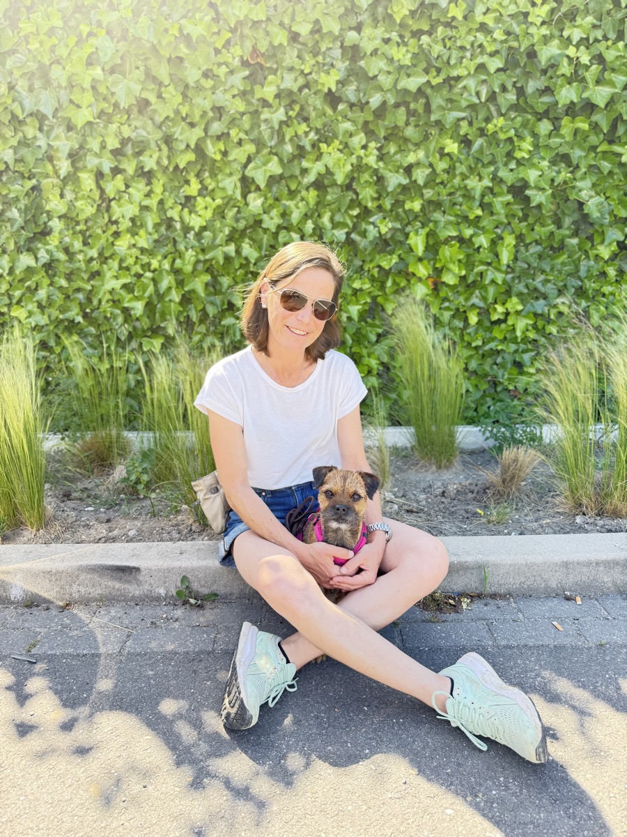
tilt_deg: -12.8
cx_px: 314
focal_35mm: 24
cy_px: 418
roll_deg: +0.8
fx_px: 580
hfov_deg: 56.8
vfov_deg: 71.6
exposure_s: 1/332
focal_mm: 6.76
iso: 100
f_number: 1.78
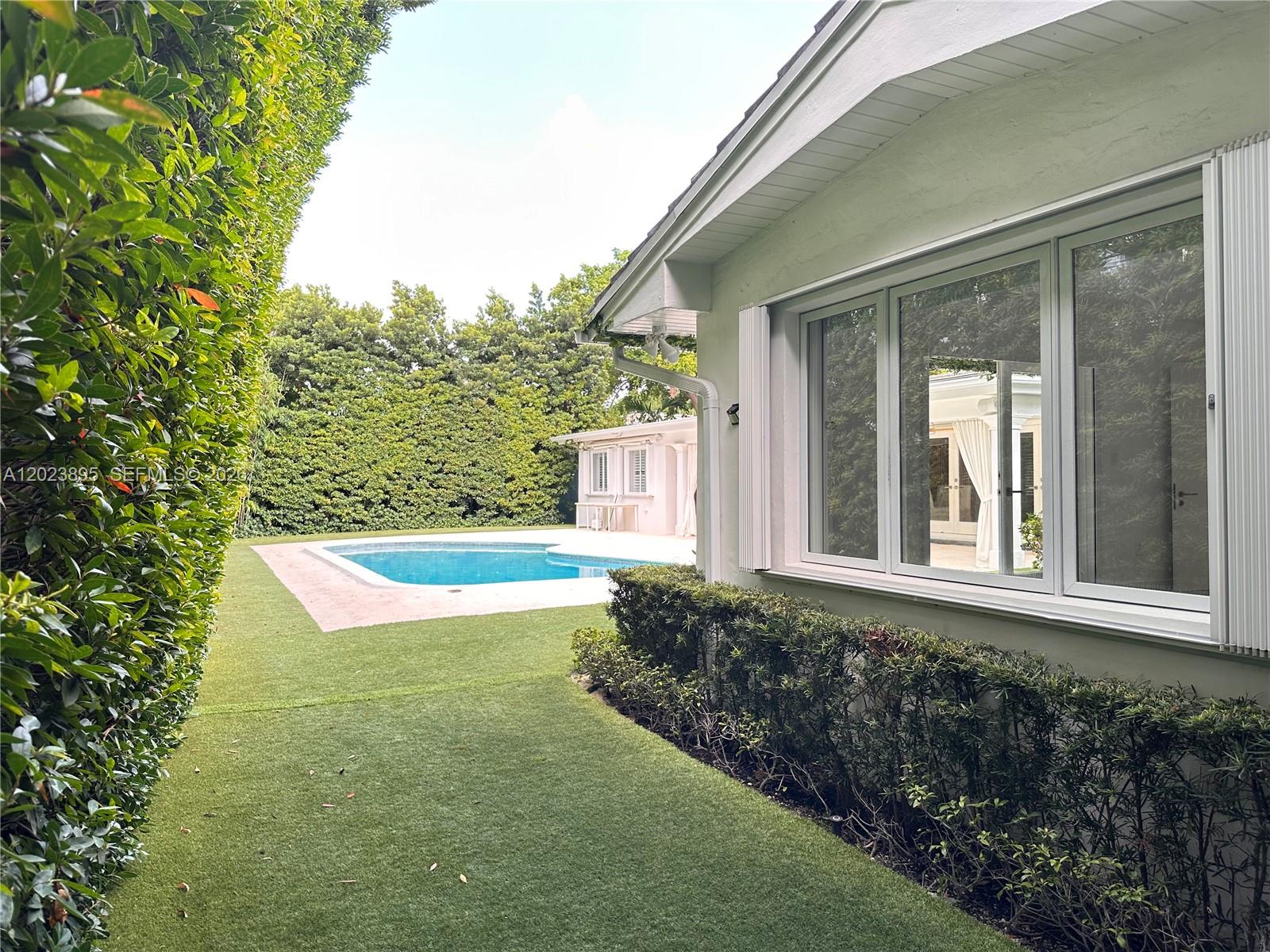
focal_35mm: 24
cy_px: 476
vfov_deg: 56.8
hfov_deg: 71.6
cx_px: 635
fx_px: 881
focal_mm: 6.86
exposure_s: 1/233
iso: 80
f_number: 1.78
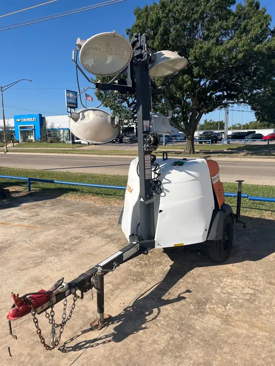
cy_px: 183
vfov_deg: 67.3
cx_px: 138
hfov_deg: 53.1
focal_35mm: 26
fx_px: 275
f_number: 1.6
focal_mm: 5.1
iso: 50
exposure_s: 1/4651
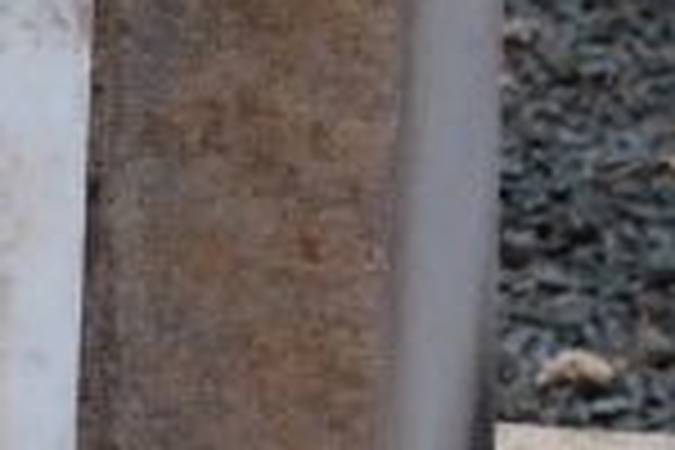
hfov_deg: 3.6
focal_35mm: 564
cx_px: -900
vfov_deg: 2.4
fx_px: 10582
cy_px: -133
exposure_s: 1/200
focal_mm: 55
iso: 100
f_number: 7.1
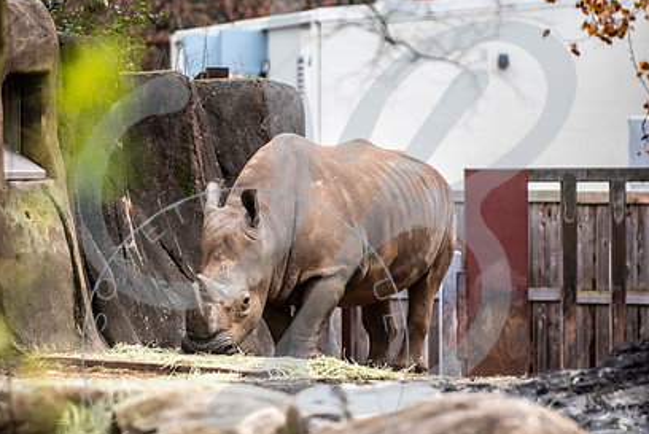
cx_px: 324
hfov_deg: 7.2
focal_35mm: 284
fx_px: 5125
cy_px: 217
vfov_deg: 4.9
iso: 125
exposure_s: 1/250
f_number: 2.8
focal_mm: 200
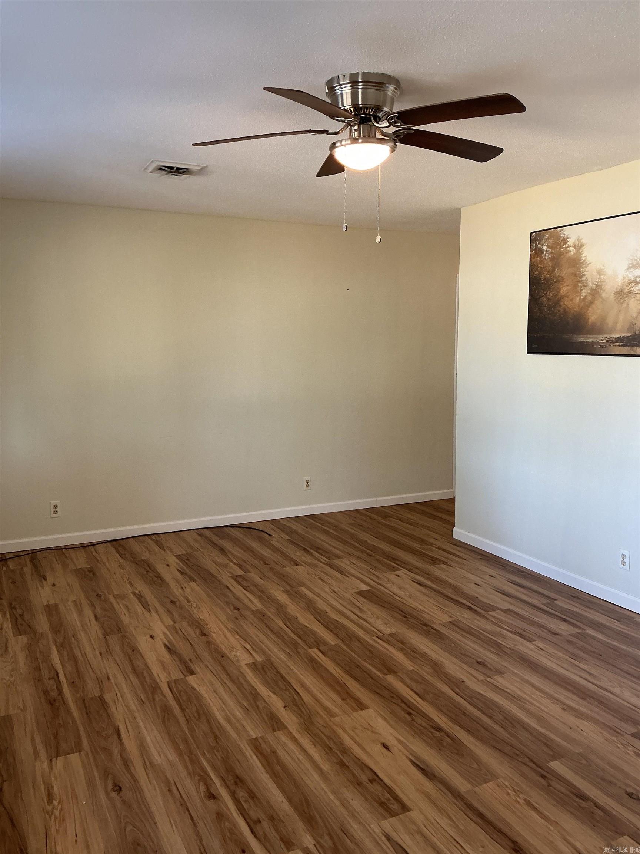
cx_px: 320
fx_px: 715
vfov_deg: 61.7
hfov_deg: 48.2
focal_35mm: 29
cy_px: 427
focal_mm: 3
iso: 100
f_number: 1.8
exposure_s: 1/60
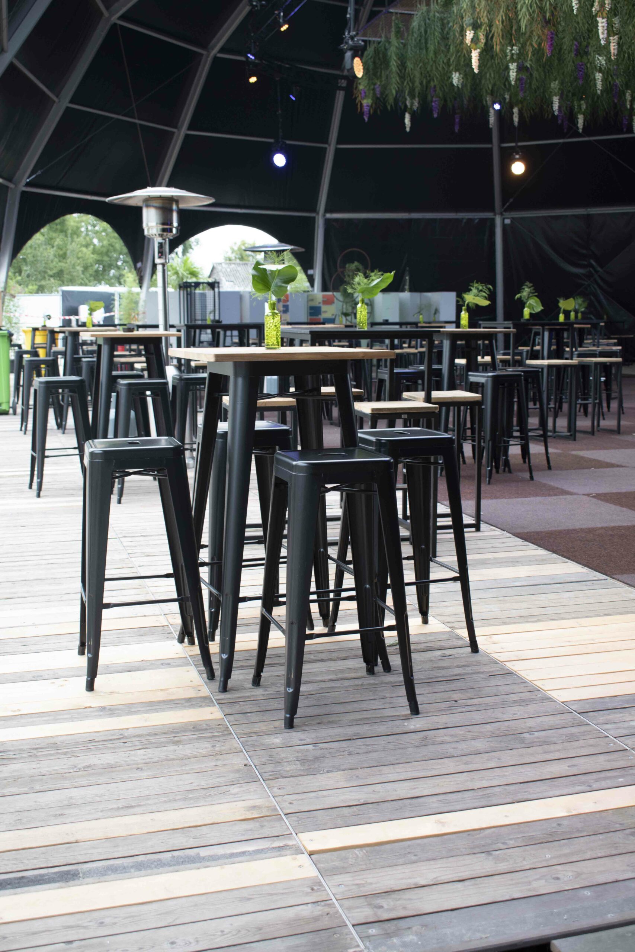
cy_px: 476
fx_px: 1071
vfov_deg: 47.9
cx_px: 318
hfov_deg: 33.0
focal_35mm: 40
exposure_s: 1/80
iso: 400
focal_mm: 27
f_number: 4.5
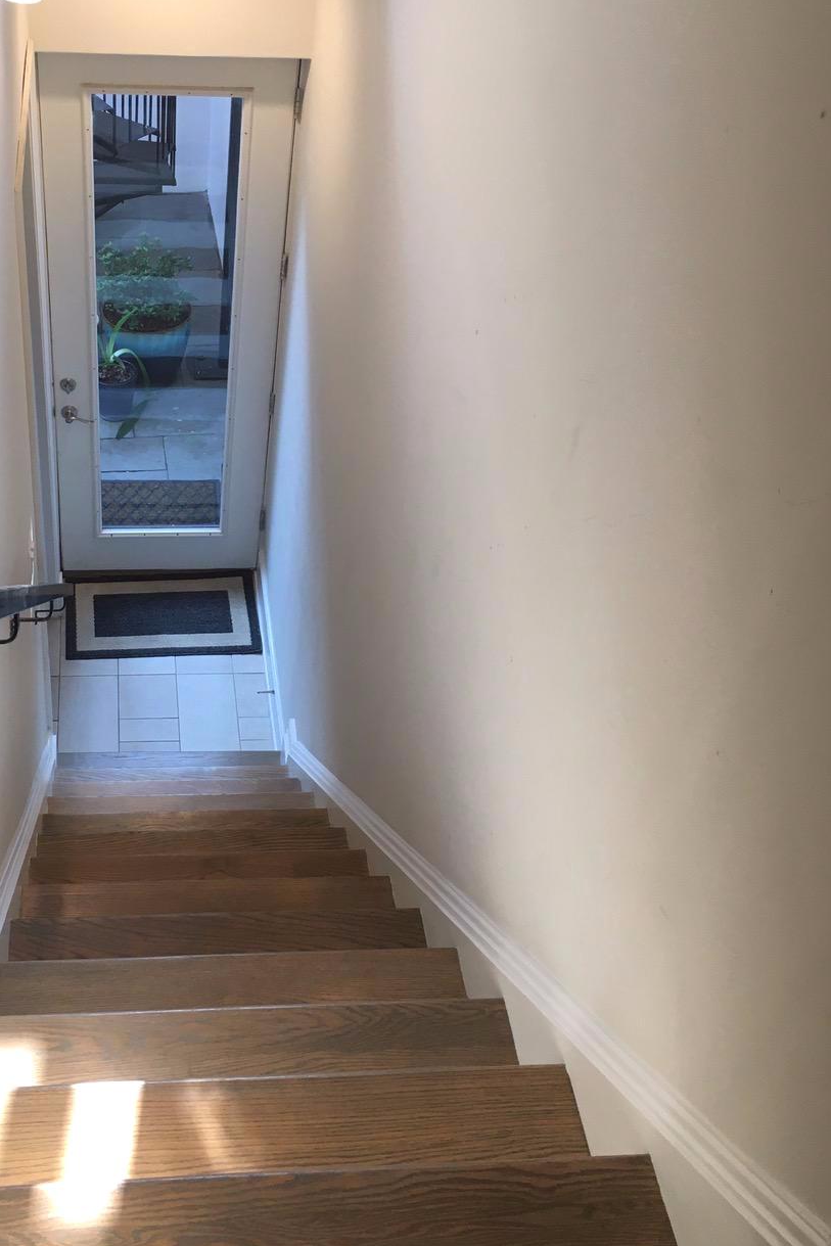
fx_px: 1315
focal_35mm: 38
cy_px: 585
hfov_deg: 34.7
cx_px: 261
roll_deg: -4.1
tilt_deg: -42.7
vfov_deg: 50.7
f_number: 2.2
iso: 32
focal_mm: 4.15
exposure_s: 1/30
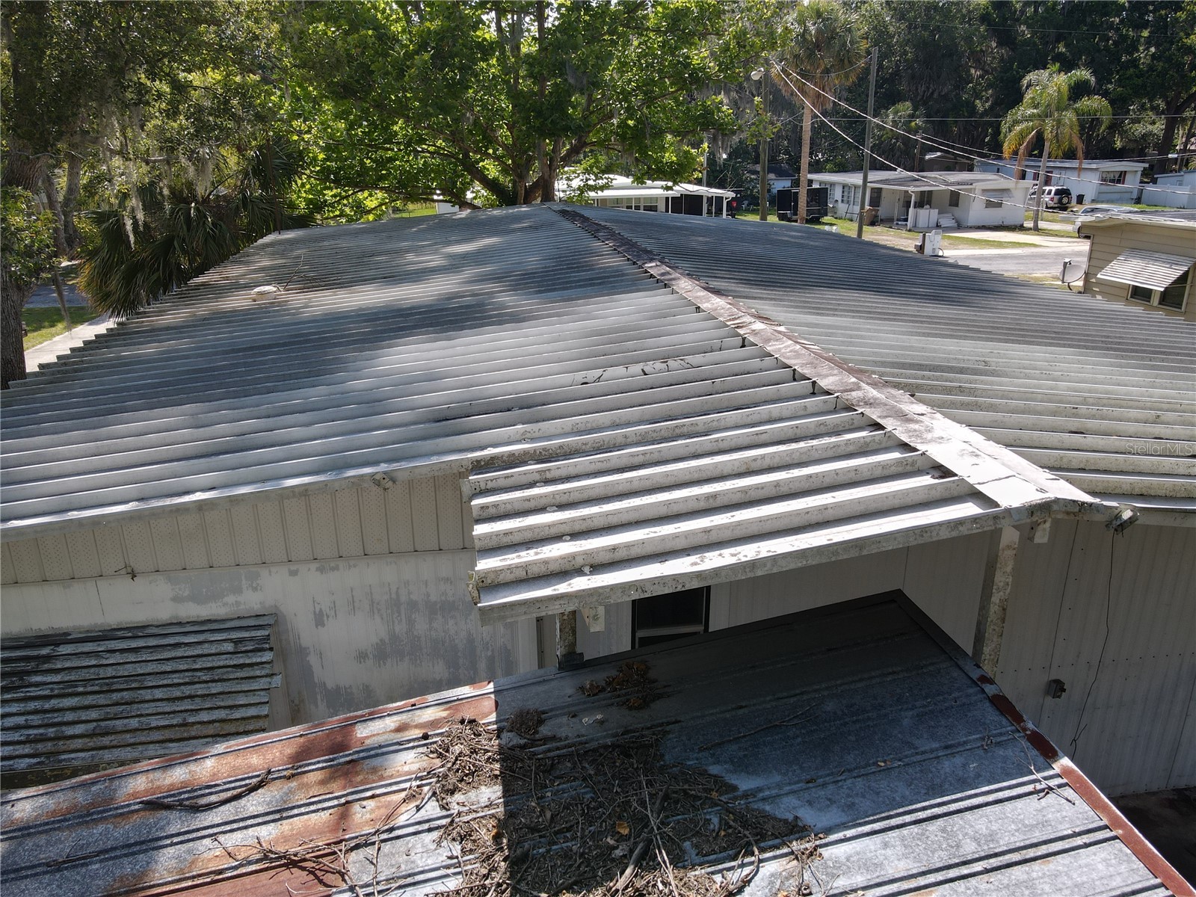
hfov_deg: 71.6
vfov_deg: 56.8
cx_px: 598
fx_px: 829
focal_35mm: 24
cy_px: 448
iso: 100
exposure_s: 1/240
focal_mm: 4.5
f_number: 2.8
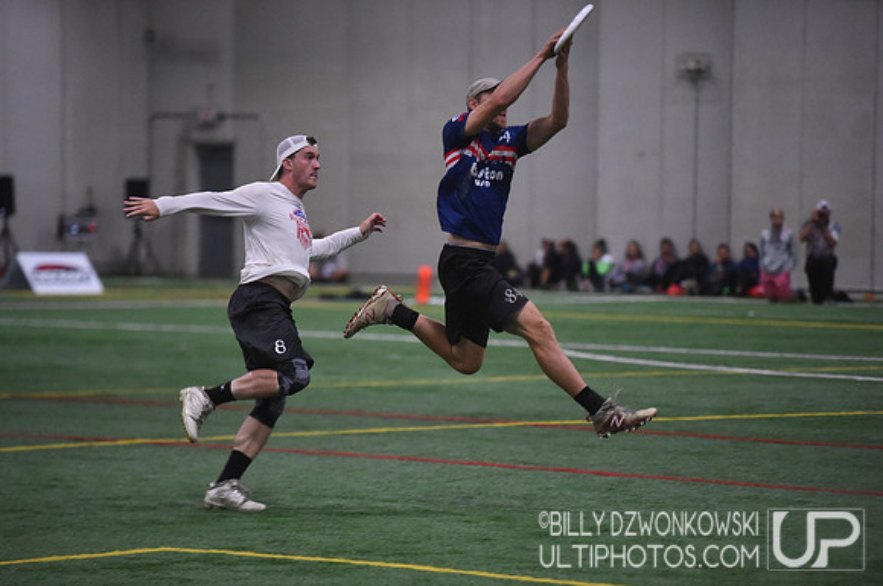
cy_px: 293
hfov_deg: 10.3
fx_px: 4899
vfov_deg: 6.8
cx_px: 442
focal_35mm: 200
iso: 10000
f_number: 2.8
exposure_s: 1/640
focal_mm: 200
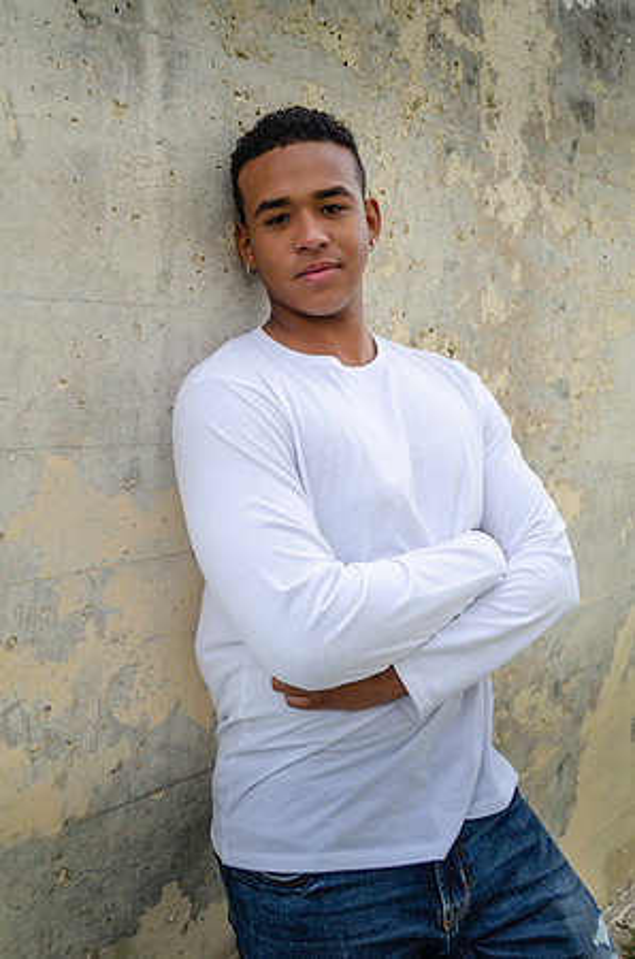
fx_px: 1037
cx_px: 318
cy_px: 480
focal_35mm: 39
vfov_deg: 49.6
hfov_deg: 34.1
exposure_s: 1/200
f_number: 4.2
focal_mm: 26
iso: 200
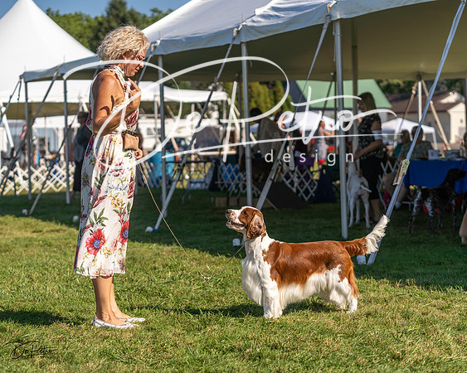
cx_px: 234
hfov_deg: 24.2
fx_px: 1089
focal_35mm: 79
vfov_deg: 19.4
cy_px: 186
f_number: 3.2
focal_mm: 70
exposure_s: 1/2500
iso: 100
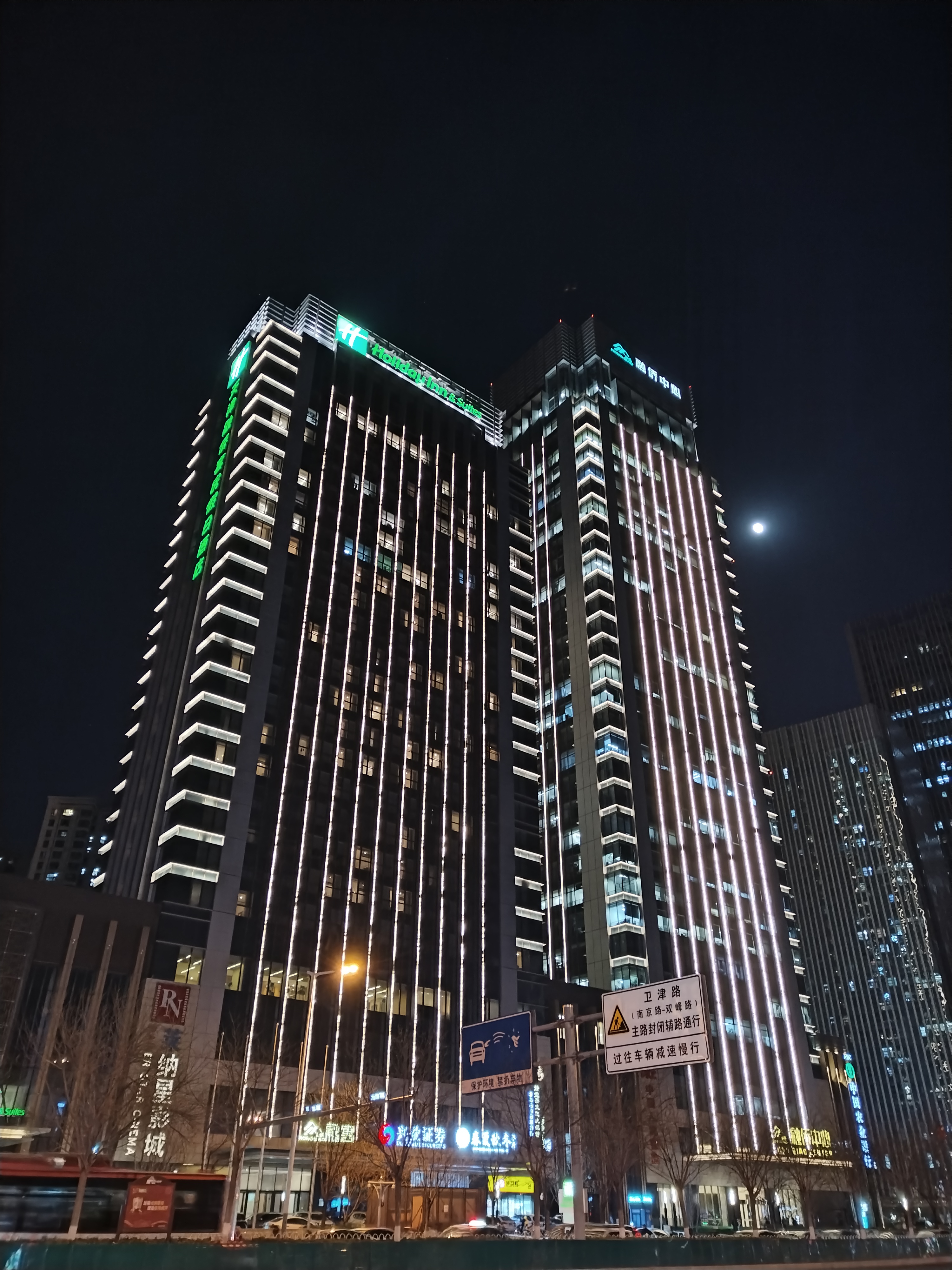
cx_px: 476
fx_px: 953
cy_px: 635
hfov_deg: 53.1
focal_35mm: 26
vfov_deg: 67.3
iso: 419
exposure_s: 1/33.3
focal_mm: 4.75
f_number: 1.8
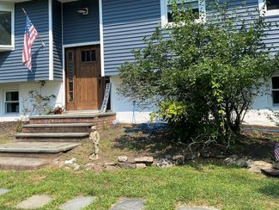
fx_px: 323
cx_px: 124
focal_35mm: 40
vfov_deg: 35.7
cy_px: 74
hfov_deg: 46.7
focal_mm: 4.25
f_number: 1.8
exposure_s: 1/1429
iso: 32
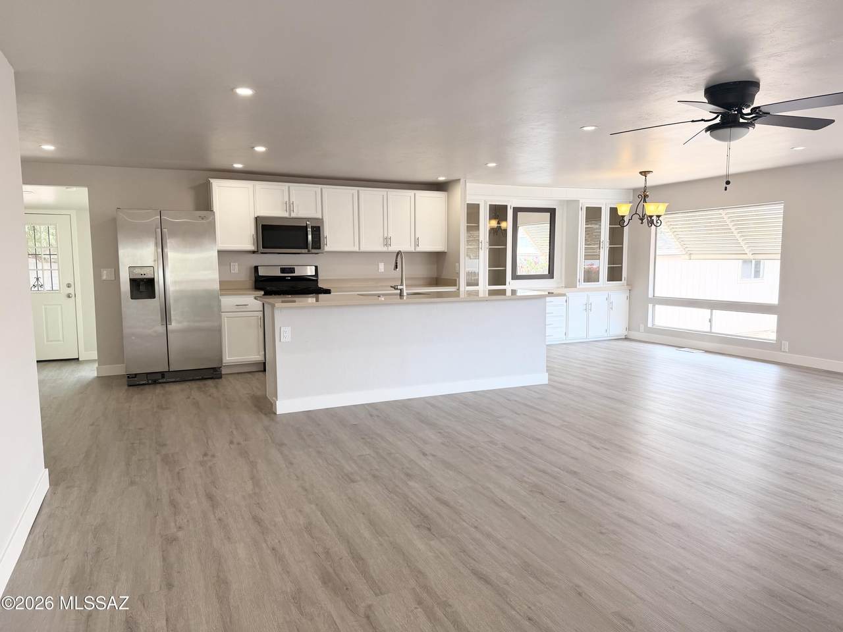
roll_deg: +0.6
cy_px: 316
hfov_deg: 71.6
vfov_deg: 56.8
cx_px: 422
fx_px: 584
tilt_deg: -5.9
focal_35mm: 24
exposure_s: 1/251
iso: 80
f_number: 1.78
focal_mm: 6.76
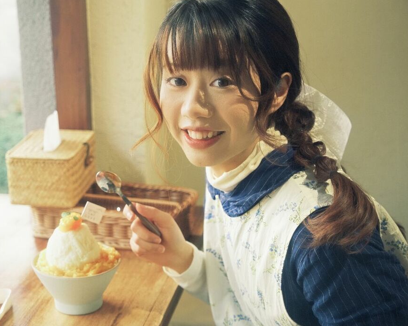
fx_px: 797
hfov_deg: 28.7
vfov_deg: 23.1
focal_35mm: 66
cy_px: 162
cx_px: 168
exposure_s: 1/60
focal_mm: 38.8
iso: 250
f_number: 2.8
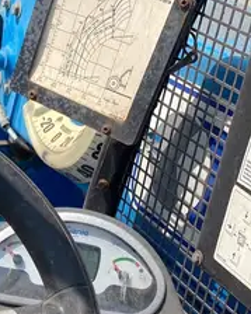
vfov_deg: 20.8
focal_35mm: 83
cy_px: 417
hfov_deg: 17.4
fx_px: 771
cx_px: -76
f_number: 1.8
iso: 32
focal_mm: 4.25
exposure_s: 1/1346
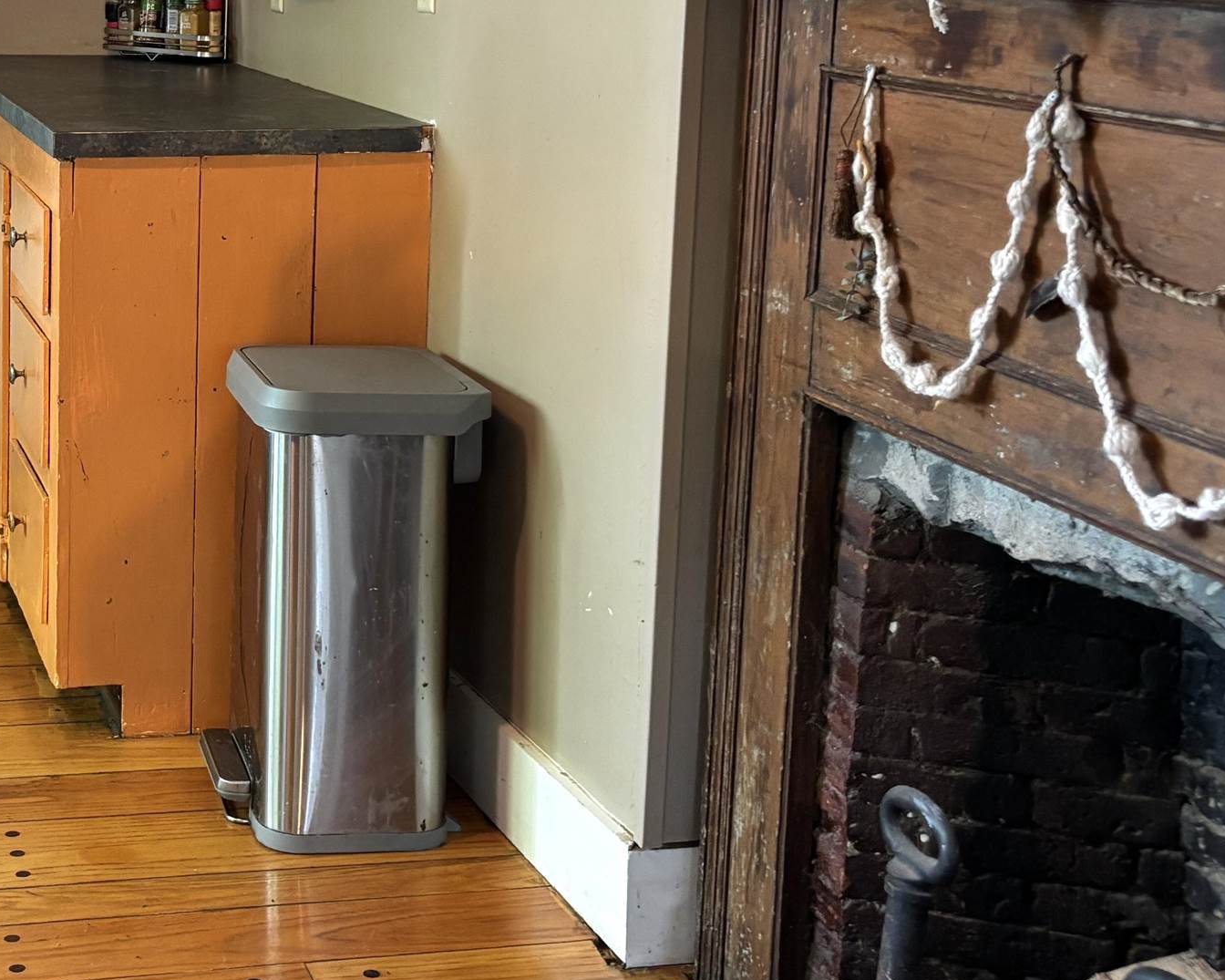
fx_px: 2103
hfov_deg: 31.1
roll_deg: +0.3
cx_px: 134
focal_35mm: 58
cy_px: 263
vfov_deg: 26.0
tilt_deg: -9.8
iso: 400
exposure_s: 1/40
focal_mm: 5.96
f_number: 1.6
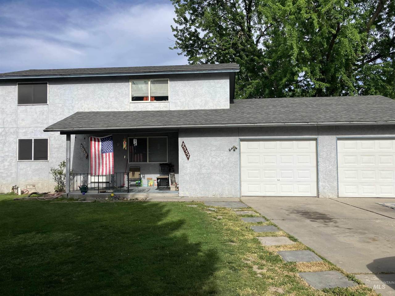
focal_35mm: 28
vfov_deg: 49.7
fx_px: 320
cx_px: 198
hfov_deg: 63.4
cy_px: 148
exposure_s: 1/2857
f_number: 1.8
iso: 32
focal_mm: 3.99
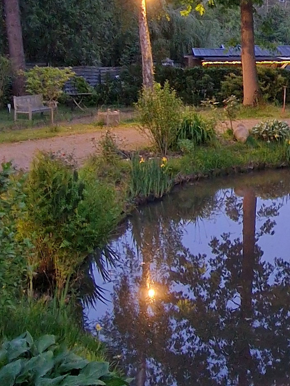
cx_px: 390
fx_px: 637
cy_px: 108
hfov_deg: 22.6
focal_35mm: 57
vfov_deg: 33.3
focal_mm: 2.2
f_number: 2.2
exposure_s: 1/33
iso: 800
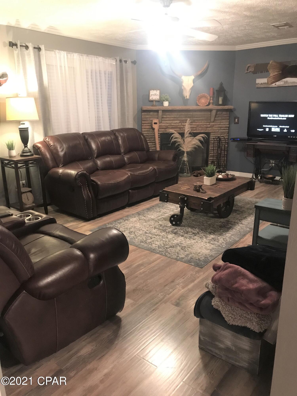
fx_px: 320
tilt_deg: -14.5
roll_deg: -0.5
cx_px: 148
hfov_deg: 49.7
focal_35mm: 28
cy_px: 198
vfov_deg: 63.4
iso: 100
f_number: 1.8
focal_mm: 3.99
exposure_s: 1/11
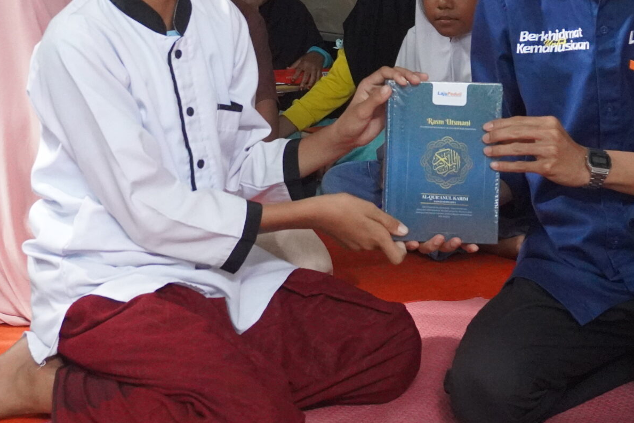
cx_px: 251
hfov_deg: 24.1
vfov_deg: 16.0
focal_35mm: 84
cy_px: 3
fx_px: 1479
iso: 5000
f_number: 4.5
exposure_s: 1/160
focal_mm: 26
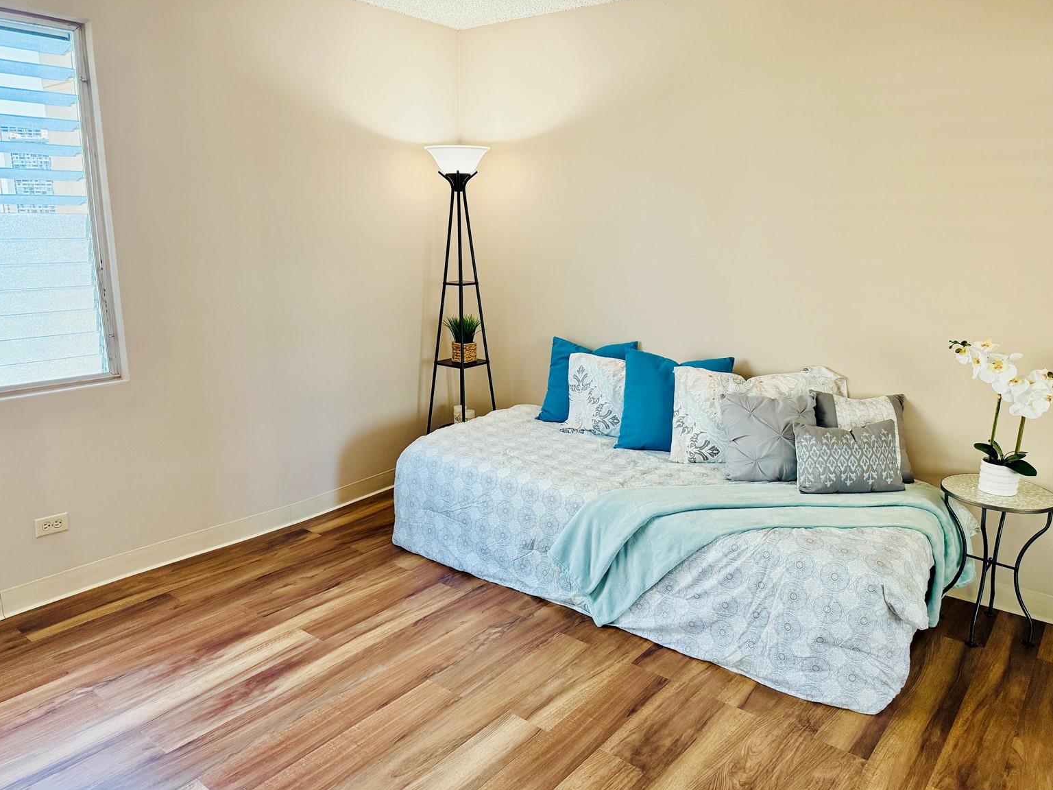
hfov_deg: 69.4
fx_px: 760
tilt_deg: -11.8
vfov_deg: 54.9
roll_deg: -0.9
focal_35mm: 25
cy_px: 396
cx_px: 520
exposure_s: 1/120
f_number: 1.78
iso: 320
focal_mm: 6.76
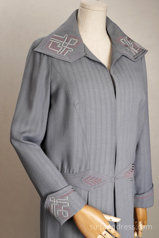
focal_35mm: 48
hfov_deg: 28.1
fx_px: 318
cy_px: 119
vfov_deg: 41.1
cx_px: 80
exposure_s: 1/30
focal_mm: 32
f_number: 8
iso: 320
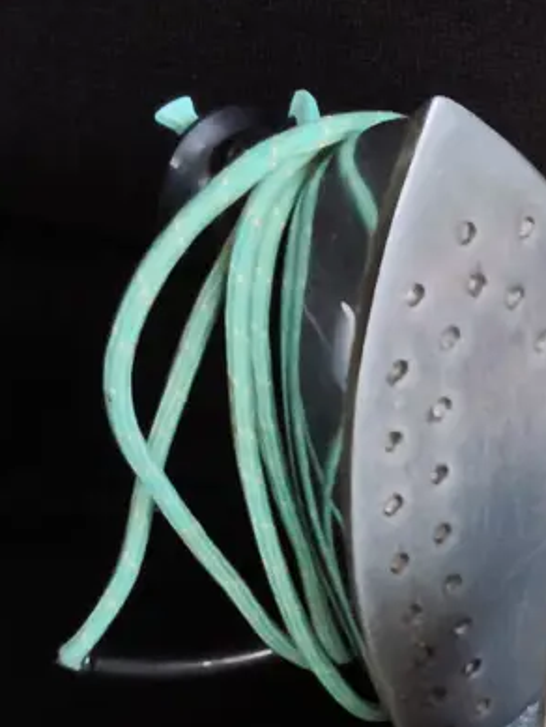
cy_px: 619
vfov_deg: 26.7
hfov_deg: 19.2
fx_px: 1492
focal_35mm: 71
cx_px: 699
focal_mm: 2.87
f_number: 2
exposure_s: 1/120
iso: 200
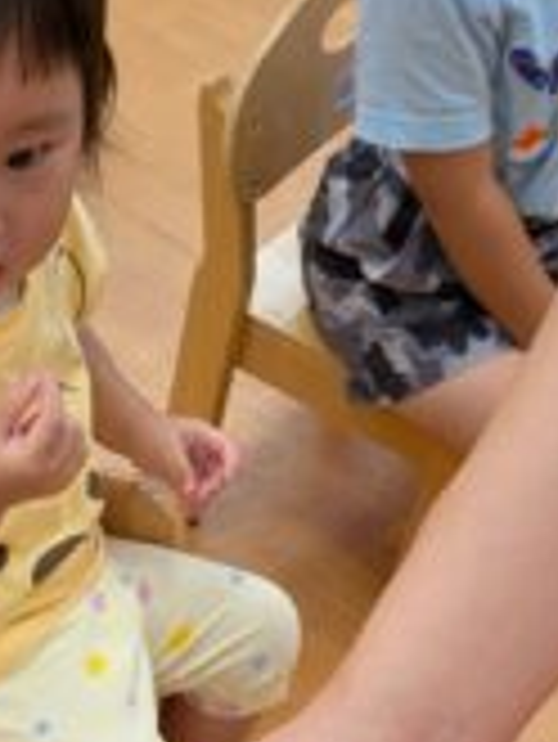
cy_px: 897
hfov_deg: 21.4
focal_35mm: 66
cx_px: -18
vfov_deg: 26.1
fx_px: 1417
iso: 113
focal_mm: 4.53
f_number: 1.7
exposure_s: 1/120
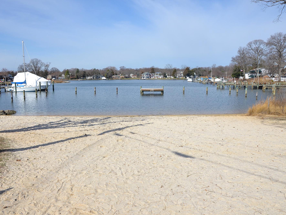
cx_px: 129
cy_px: 109
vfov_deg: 46.8
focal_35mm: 30
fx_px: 248
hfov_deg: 59.8
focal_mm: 18
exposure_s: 1/320
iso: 100
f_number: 9
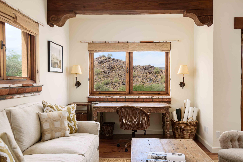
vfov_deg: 37.9
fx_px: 236
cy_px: 81
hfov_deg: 54.4
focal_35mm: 35
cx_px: 122
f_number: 10
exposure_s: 1/80
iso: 250
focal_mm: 35
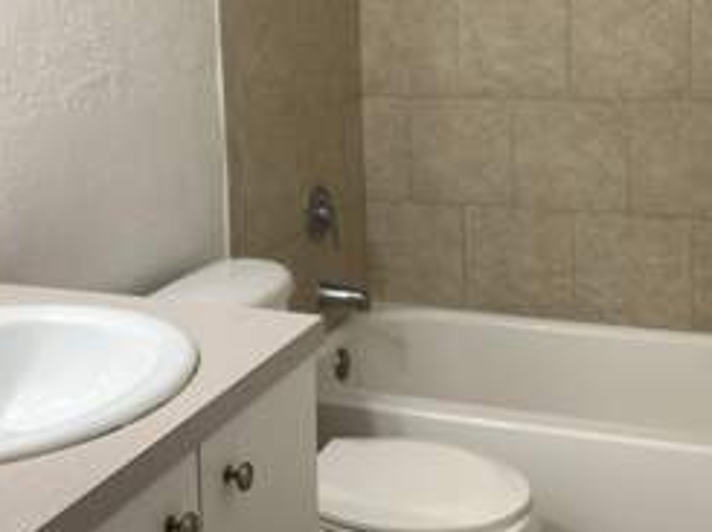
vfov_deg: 27.7
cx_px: 343
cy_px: 80
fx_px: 1047
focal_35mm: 51
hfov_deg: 37.5
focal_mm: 4.25
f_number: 1.8
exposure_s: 1/60
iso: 100
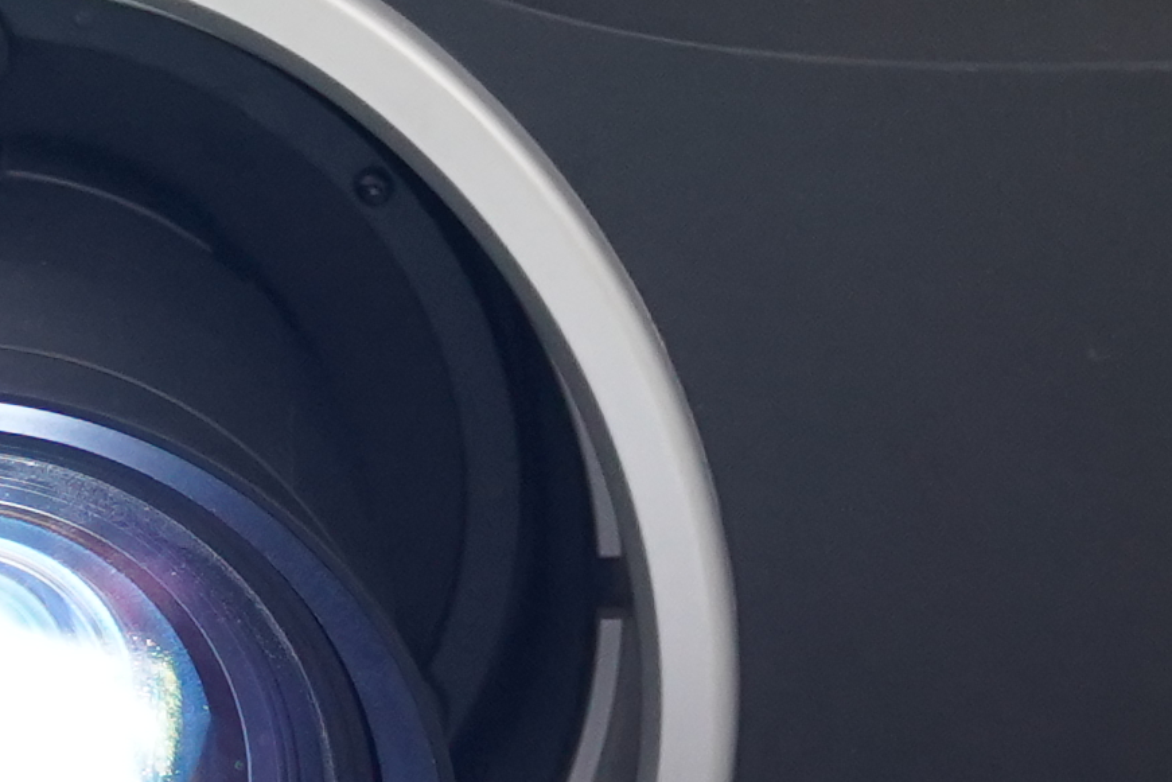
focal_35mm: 248
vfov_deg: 5.5
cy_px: -48
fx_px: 8075
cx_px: 133
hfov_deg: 8.3
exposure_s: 1/160
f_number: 2.8
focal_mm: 36
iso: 1600
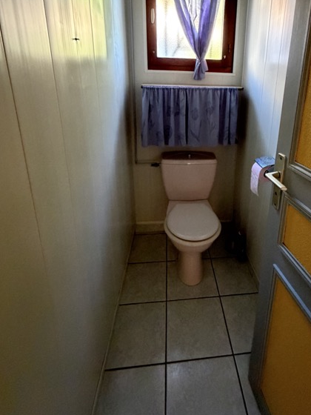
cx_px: 198
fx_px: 240
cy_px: 151
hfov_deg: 64.8
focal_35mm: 20
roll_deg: -2.1
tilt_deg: -16.8
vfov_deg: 80.0
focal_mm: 2.22
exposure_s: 1/50
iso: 800
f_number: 2.2
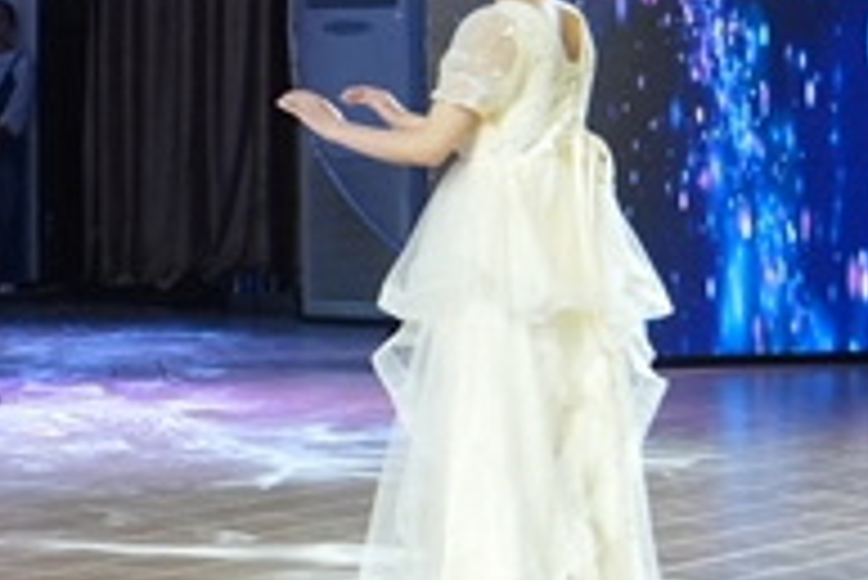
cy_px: 88
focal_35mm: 143
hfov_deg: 12.5
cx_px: -913
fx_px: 3452
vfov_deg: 9.6
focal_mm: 23
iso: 1000
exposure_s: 1/160
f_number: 4
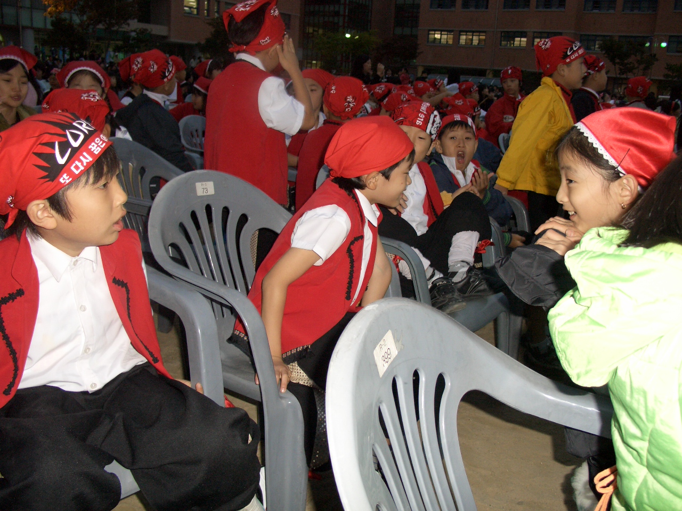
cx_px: 341
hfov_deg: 55.4
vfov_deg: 42.9
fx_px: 650
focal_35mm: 33
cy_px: 256
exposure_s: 1/60
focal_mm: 7.1
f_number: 2.8
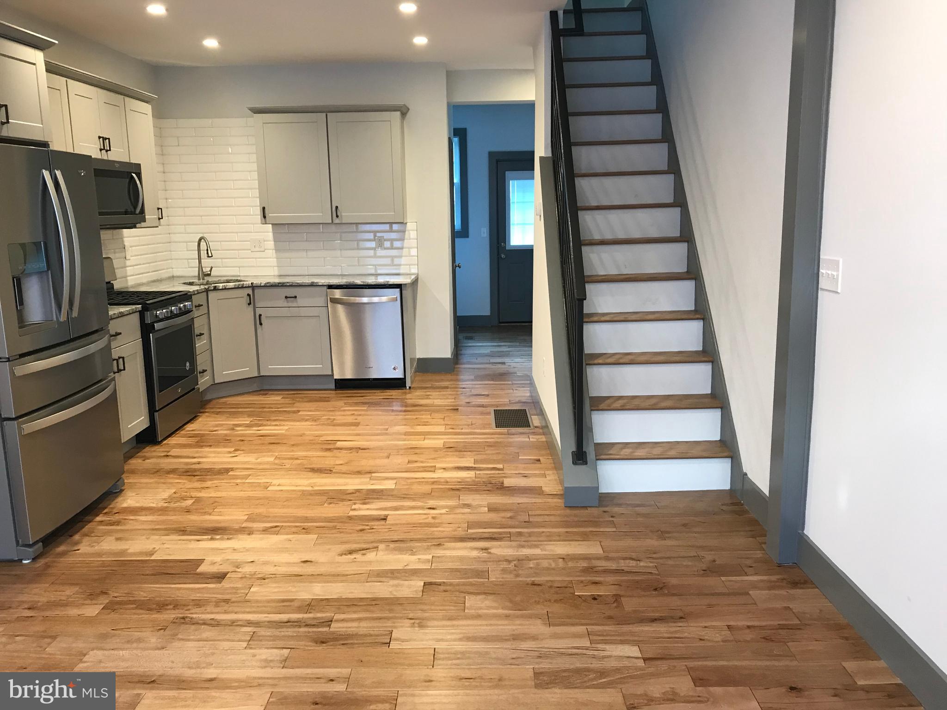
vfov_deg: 49.7
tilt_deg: -9.6
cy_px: 355
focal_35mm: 28
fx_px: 766
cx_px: 474
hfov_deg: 63.4
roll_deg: +1.5
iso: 40
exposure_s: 1/17
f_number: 1.8
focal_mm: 3.99
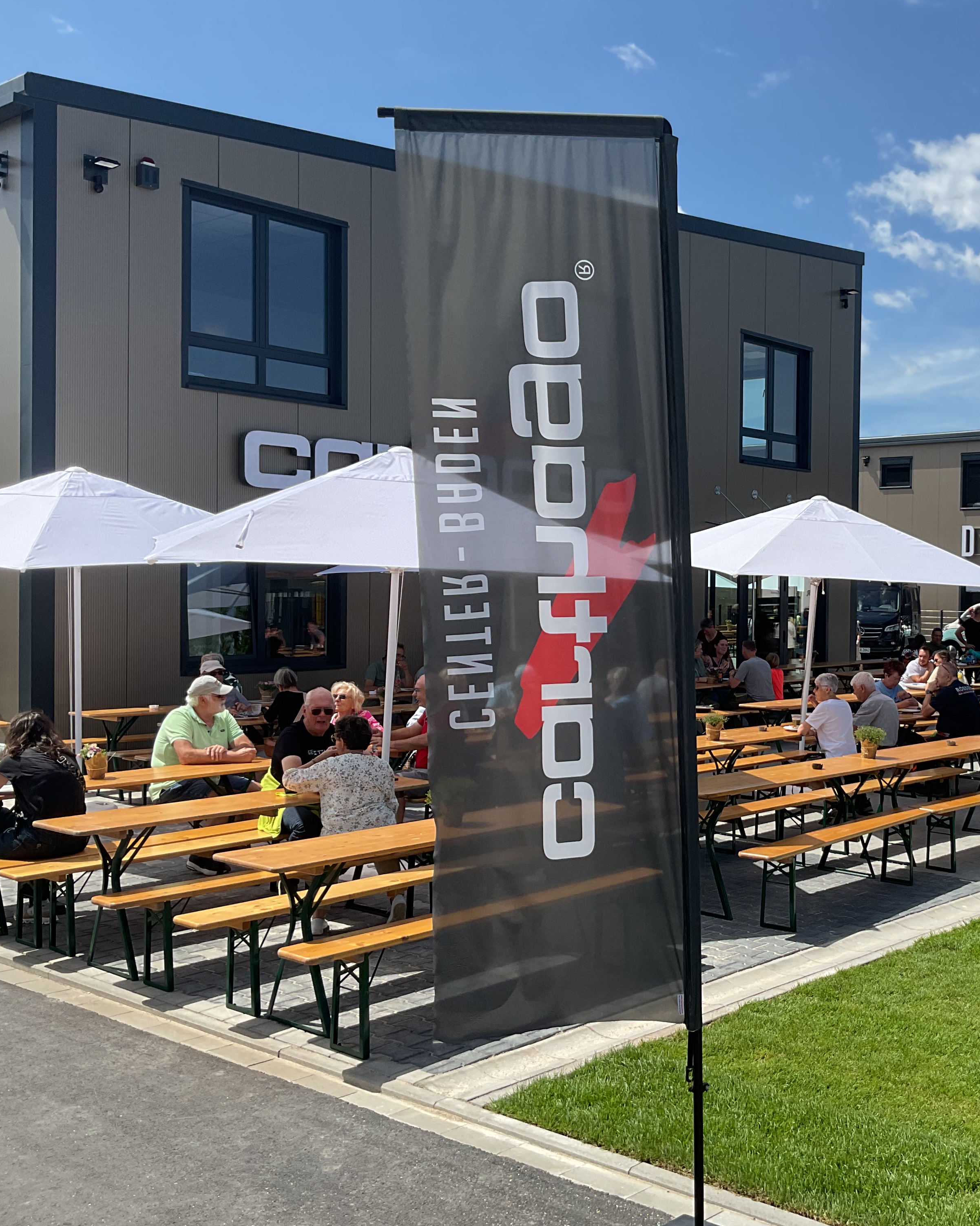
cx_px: 741
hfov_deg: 38.1
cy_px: 616
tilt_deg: -0.4
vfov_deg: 47.9
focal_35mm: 38
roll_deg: -0.7
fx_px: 1377
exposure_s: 1/2141
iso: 16
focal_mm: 3
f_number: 1.8
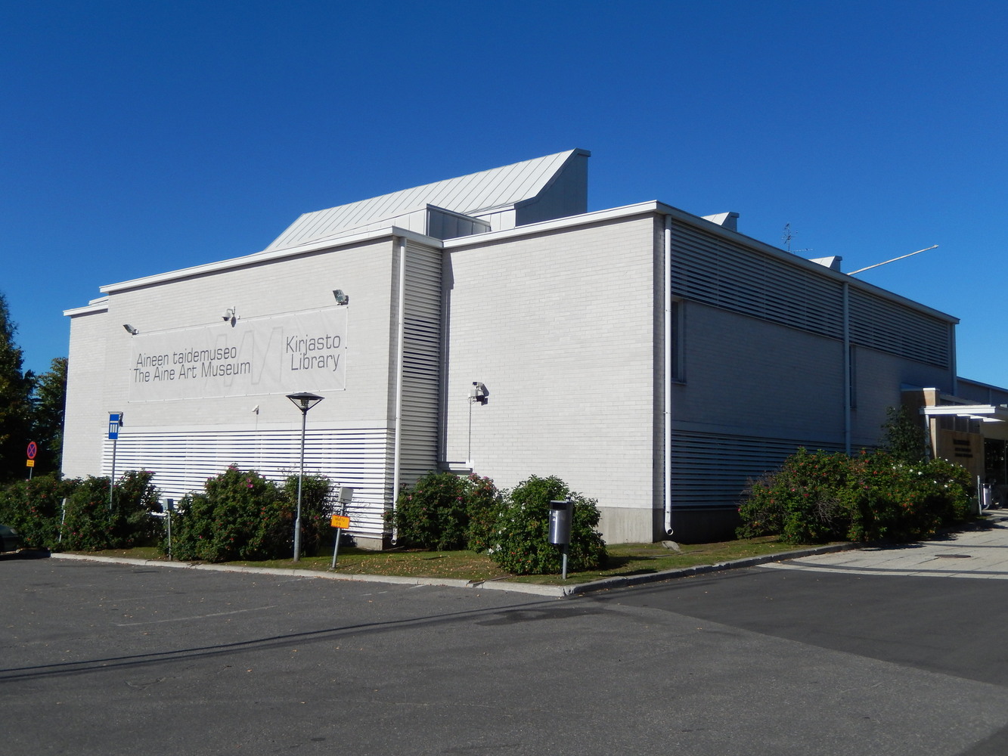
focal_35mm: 36
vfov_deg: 39.7
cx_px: 504
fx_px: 1048
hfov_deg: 51.4
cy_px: 378
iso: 125
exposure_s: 1/640
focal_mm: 6.5
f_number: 8
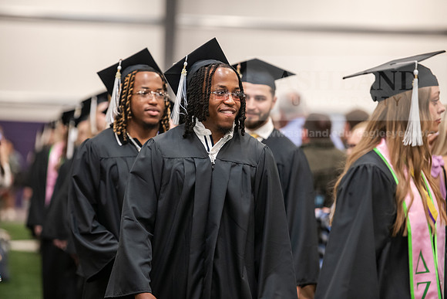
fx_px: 2111
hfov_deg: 12.1
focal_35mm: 170
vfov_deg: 8.1
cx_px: 224
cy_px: 150
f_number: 3.2
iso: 2500
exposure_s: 1/200
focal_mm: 170
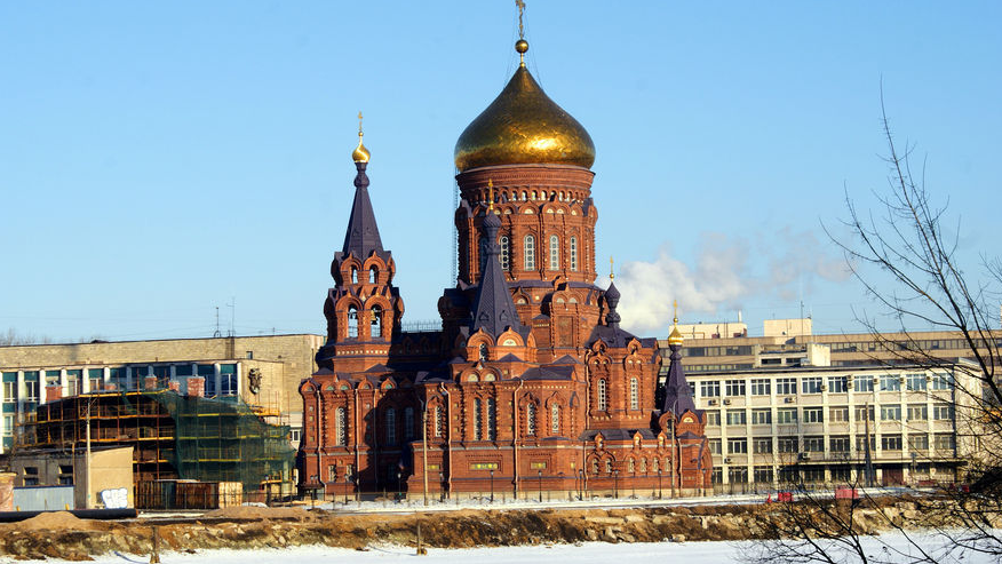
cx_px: 504
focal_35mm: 97
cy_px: 278
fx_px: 2578
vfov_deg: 12.5
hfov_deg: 22.0
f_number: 13
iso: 100
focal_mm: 60
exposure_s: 1/160
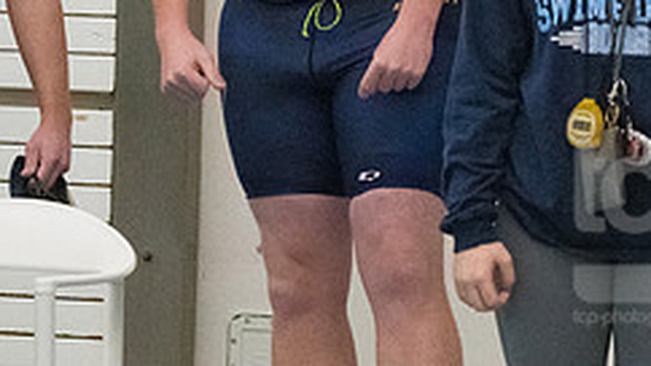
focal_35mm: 507
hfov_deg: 4.3
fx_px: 8750
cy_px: -145
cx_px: 274
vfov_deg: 2.4
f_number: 5
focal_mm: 135
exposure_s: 1/1250
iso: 10000
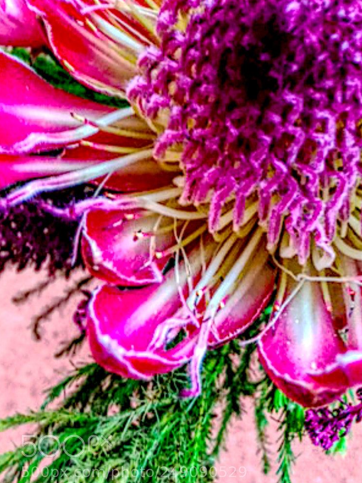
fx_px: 655
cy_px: 119
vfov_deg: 39.3
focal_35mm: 47
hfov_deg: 30.2
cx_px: 284
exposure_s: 1/33
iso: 100
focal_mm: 4.2
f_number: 2.2
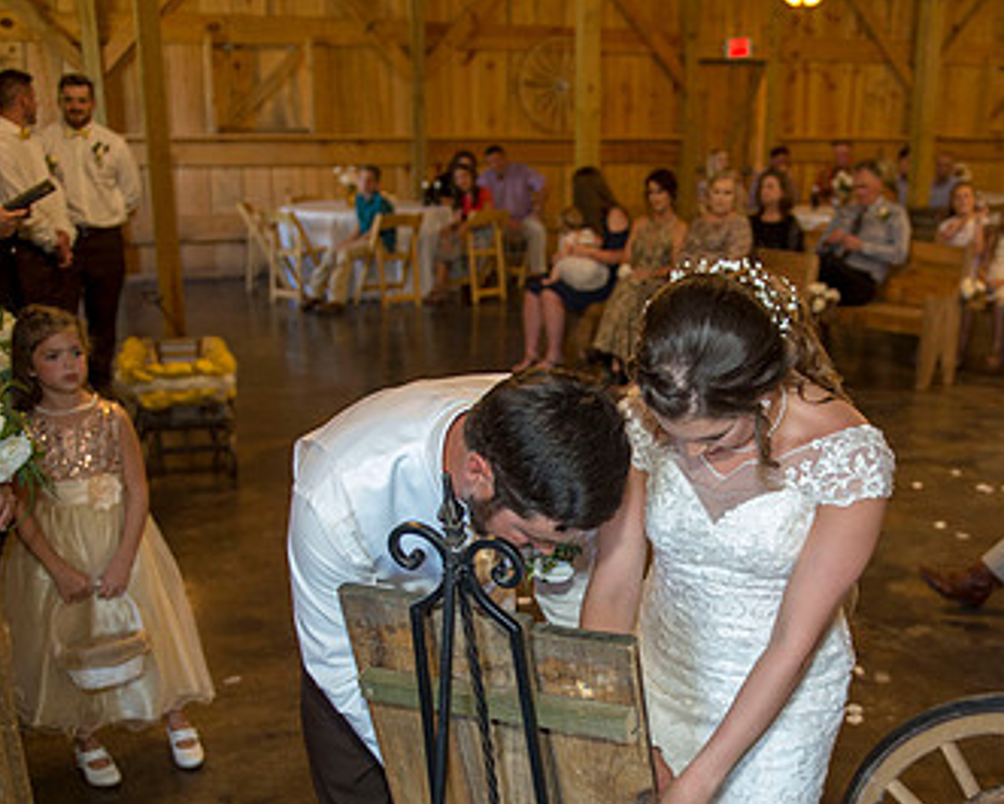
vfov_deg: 32.3
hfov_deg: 40.0
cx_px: 631
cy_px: 583
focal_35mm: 46
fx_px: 1367
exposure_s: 1/160
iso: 1600
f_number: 2.8
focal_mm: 28
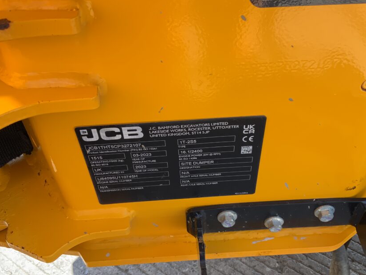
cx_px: 196
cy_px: 161
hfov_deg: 51.3
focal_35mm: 36
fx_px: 381
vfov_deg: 39.5
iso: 16
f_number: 1.8
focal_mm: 3
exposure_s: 1/152
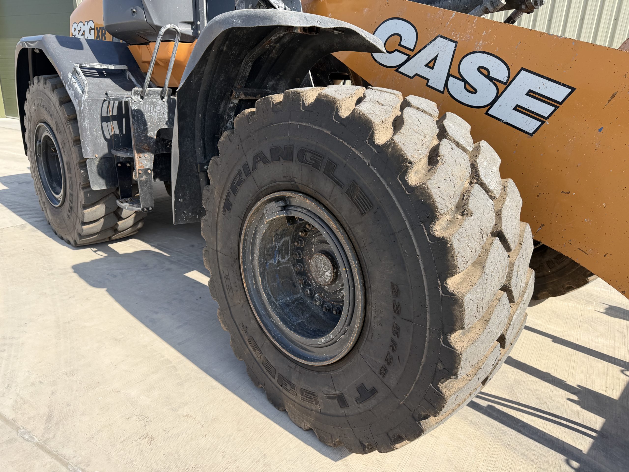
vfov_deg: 56.8
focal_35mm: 24
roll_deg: -1.6
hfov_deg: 71.6
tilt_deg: -17.8
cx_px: 314
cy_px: 236
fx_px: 436
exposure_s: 1/2053
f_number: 1.78
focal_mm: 6.76
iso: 80
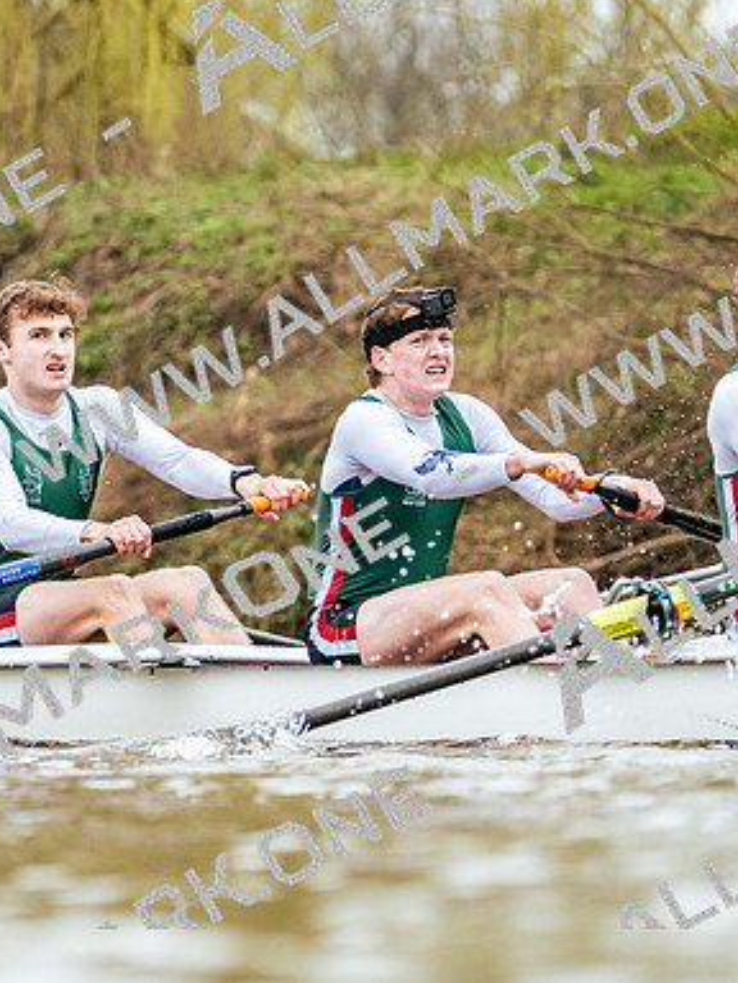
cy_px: 490
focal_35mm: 402
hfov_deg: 3.7
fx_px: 11427
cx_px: 333
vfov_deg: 4.9
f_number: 6.3
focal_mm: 277
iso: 5000
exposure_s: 1/2000
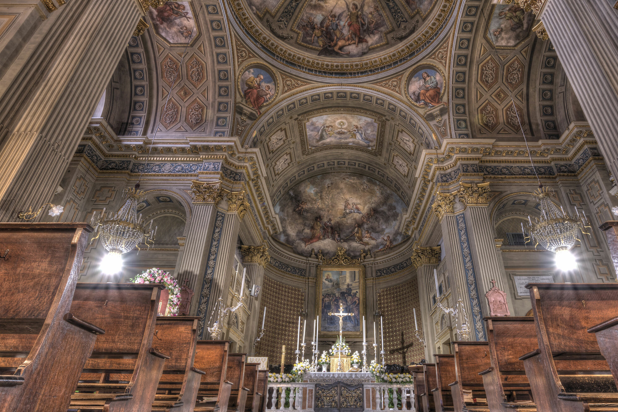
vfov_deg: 56.9
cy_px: 169
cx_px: 343
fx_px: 378
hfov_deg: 78.3
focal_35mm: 22
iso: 100
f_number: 10
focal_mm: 18
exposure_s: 5
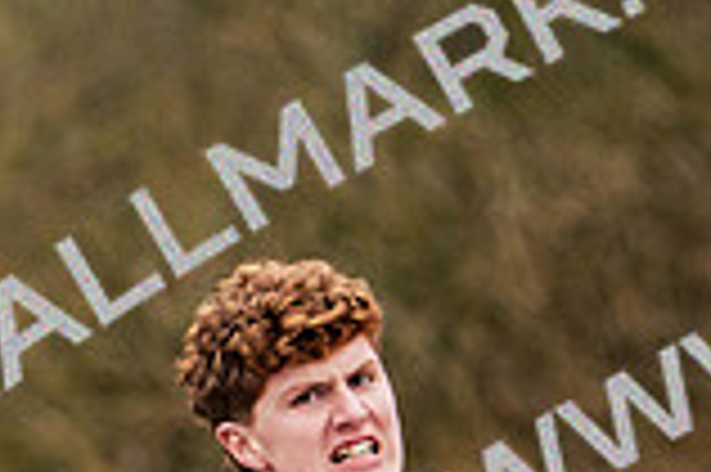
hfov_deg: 1.3
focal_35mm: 1644
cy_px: 618
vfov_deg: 0.8
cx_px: 108
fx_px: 32435
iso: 4000
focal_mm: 448
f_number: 6.3
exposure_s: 1/2000
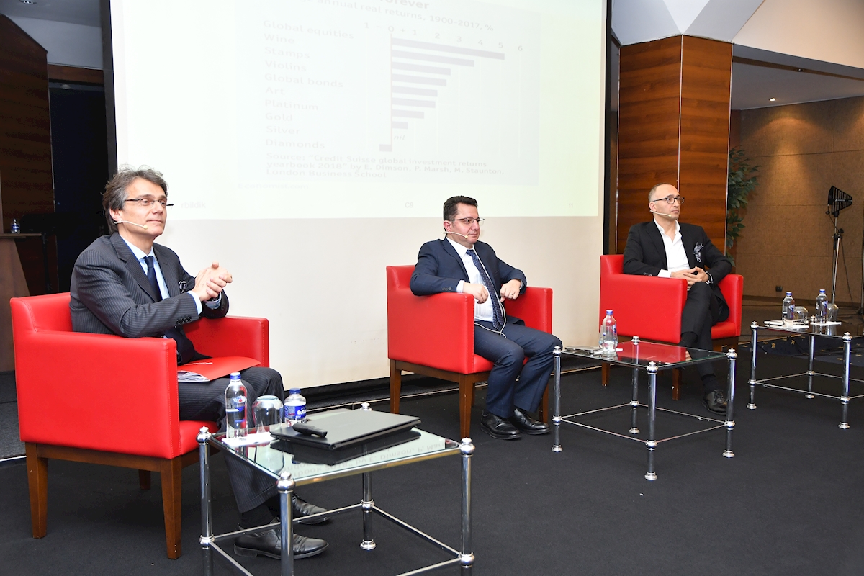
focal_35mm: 39
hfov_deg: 49.6
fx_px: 936
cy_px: 288
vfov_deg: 34.2
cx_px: 432
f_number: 3.2
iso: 1000
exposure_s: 1/100
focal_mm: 26
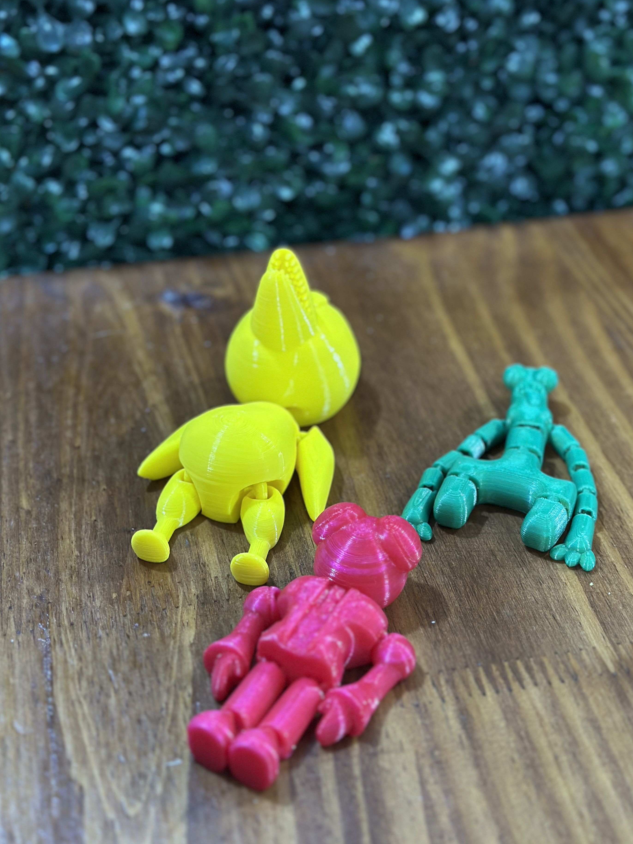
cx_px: 346
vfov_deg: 36.2
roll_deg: -0.8
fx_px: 1292
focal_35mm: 53
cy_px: 411
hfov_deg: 27.5
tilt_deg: -35.8
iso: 250
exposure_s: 1/33
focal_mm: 6.86
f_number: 1.78
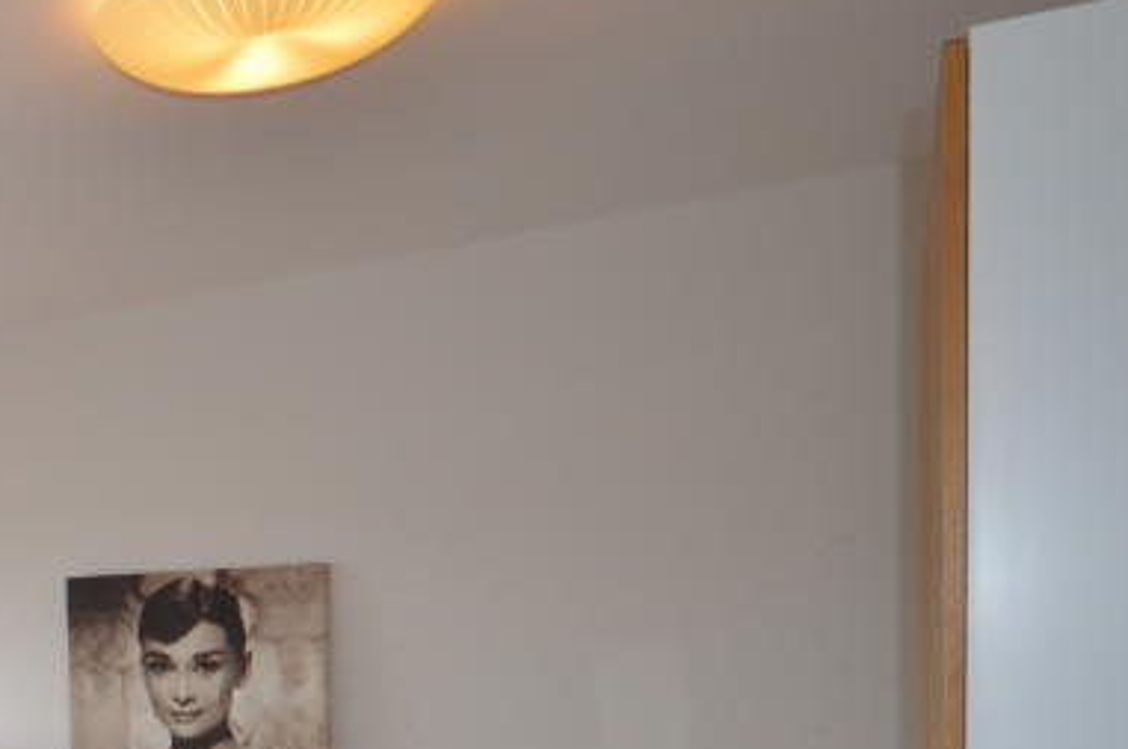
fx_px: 1388
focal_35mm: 44
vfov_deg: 28.9
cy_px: 688
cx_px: -258
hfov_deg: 34.4
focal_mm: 11
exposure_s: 1/125
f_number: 4.2
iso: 360
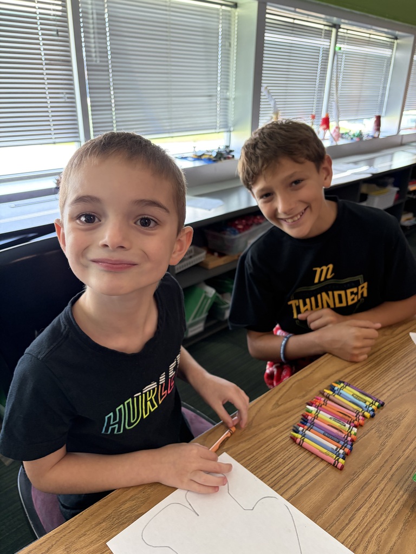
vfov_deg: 67.3
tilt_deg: -23.7
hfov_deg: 53.1
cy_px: 277
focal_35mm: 26
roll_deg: -0.7
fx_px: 417
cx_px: 208
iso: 200
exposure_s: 1/60
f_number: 1.6
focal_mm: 5.96
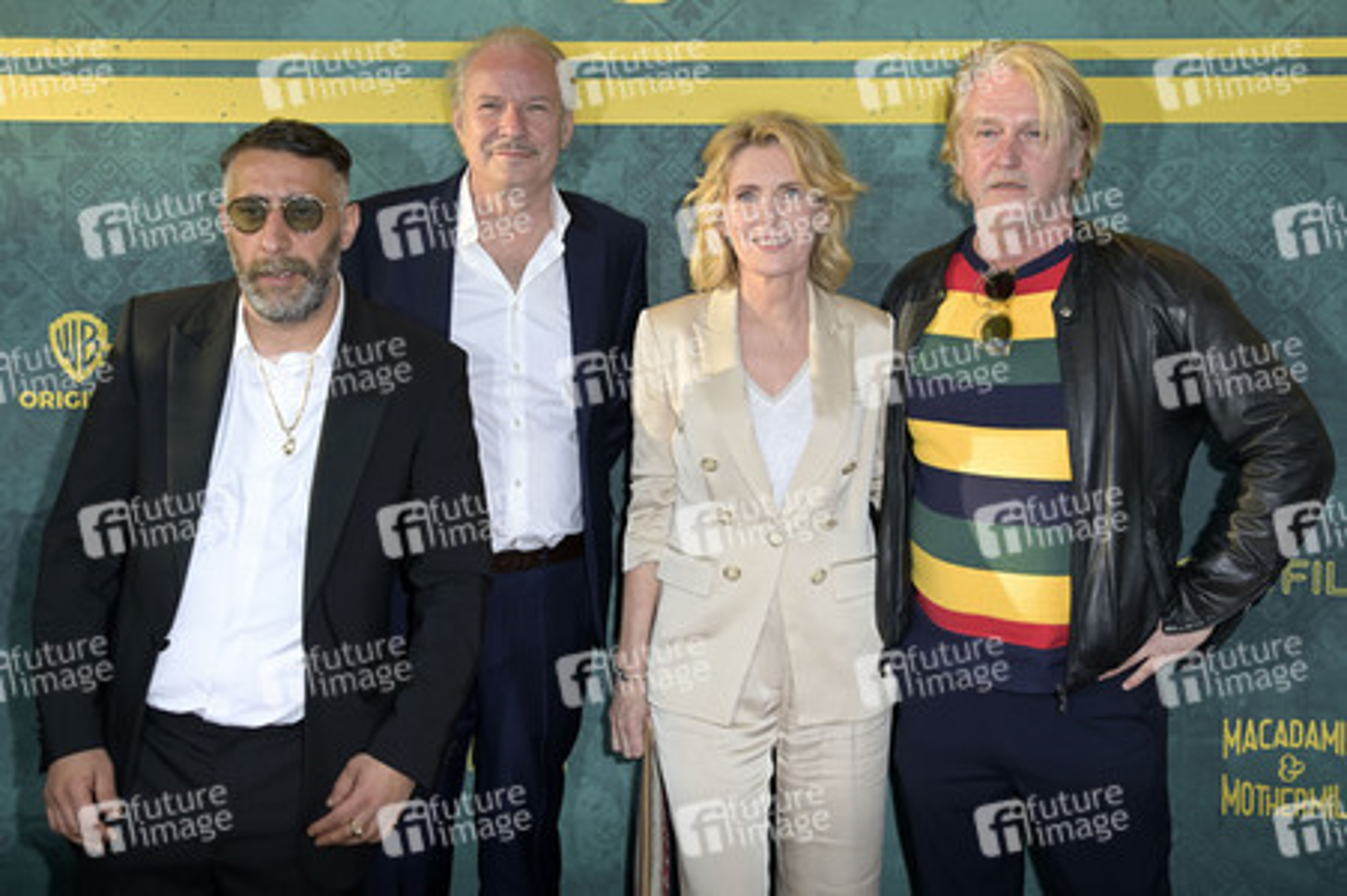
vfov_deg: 33.4
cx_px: 674
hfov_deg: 48.5
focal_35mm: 40
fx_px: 1496
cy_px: 448
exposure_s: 1/250
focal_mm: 40
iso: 400
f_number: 5.6
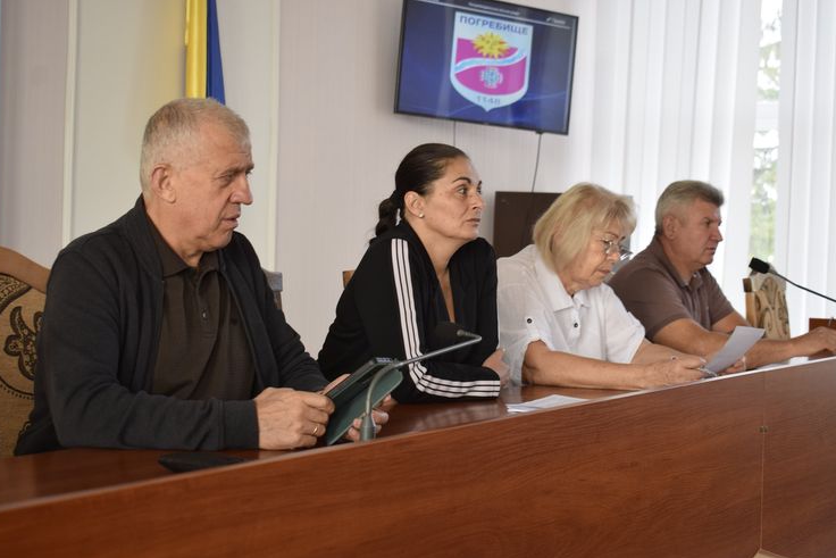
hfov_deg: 36.2
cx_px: 417
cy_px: 283
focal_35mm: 55
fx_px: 1277
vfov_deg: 24.6
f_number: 5.6
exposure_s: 1/125
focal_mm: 36
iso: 720
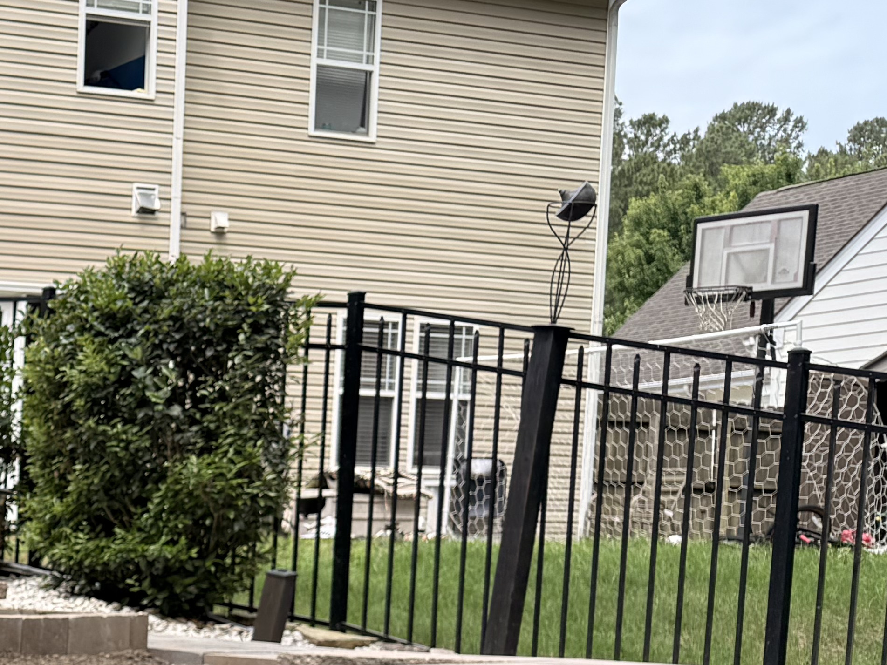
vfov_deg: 19.5
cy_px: 741
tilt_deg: -5.9
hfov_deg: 22.5
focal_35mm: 72
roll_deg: -0.7
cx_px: -421
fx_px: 1845
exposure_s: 1/1653
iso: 80
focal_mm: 6.76
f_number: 1.78
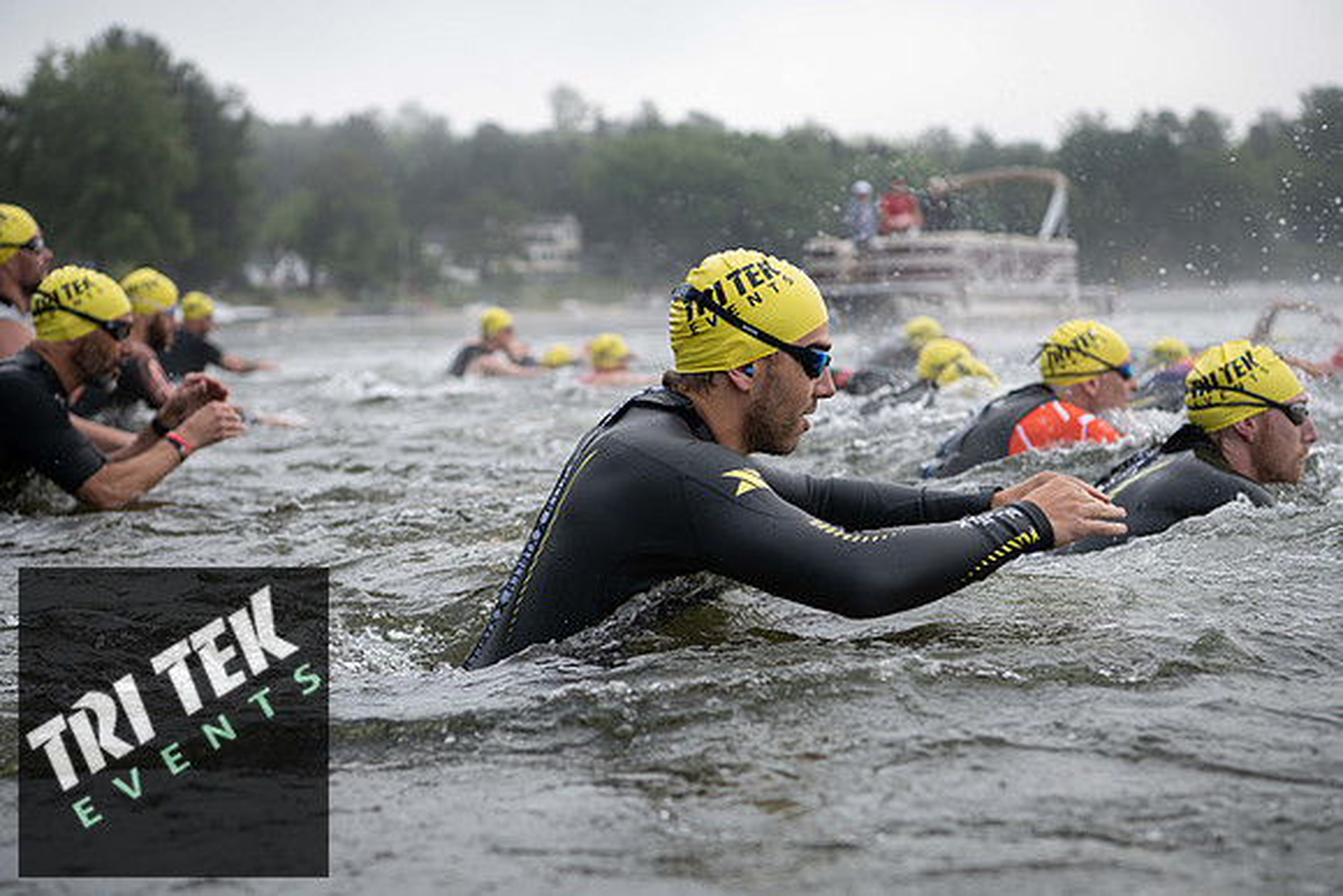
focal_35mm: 70
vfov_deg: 19.5
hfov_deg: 28.8
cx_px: 672
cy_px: 448
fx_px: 2612
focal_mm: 70
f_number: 4
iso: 320
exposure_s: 1/640
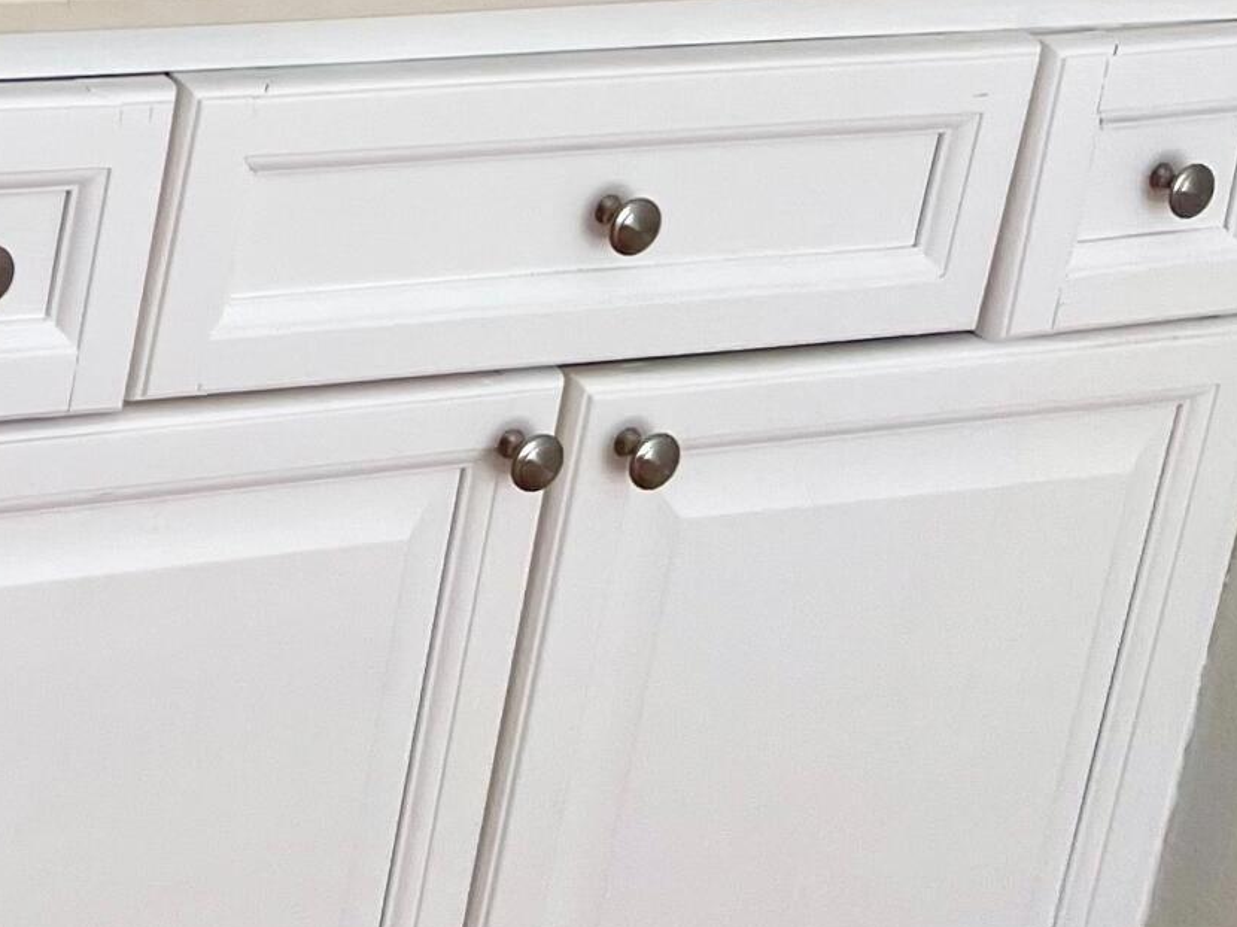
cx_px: -884
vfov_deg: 14.0
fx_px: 3358
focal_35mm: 94
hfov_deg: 17.5
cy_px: -714
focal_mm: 5.7
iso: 40
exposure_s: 1/160
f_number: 1.5
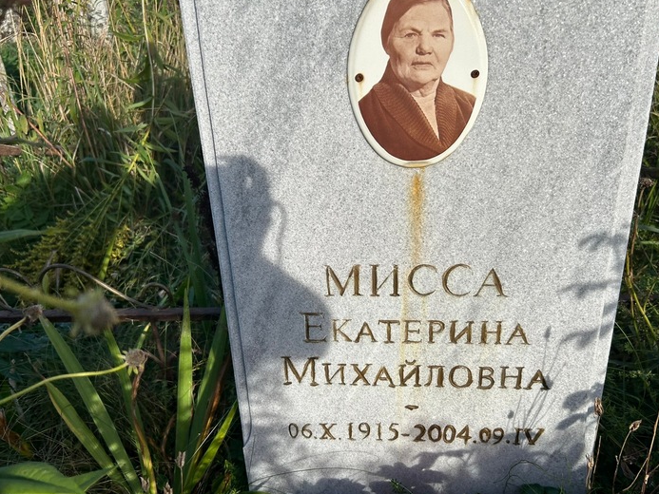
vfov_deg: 46.8
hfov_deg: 59.9
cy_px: 246
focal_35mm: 30
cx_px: 349
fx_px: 571
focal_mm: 5.7
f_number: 1.5
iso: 50
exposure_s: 1/3257
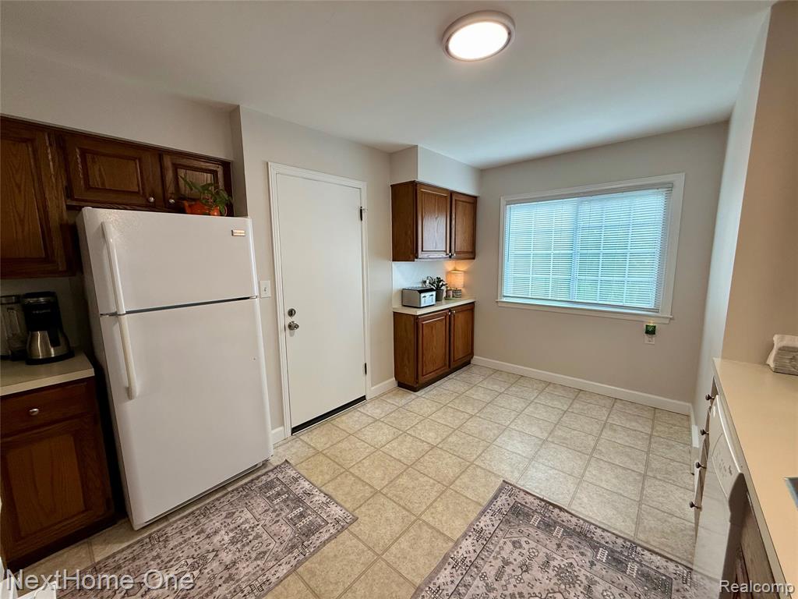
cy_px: 300
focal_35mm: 14
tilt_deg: -8.4
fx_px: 323
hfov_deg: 102.1
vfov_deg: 85.7
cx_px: 399
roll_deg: +0.6
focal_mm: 2.22
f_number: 2.2
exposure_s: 1/120
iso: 160
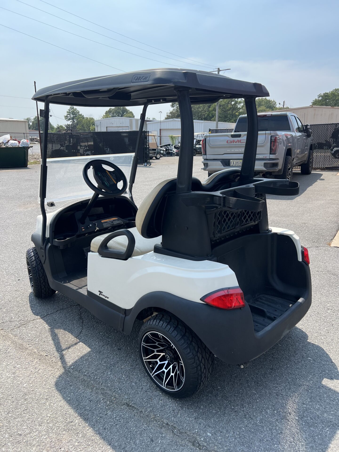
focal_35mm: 26
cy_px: 226
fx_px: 339
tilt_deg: -12.6
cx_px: 170
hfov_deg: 53.1
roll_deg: +1.4
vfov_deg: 67.3
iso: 50
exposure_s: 1/2457
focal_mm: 5.7
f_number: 1.5
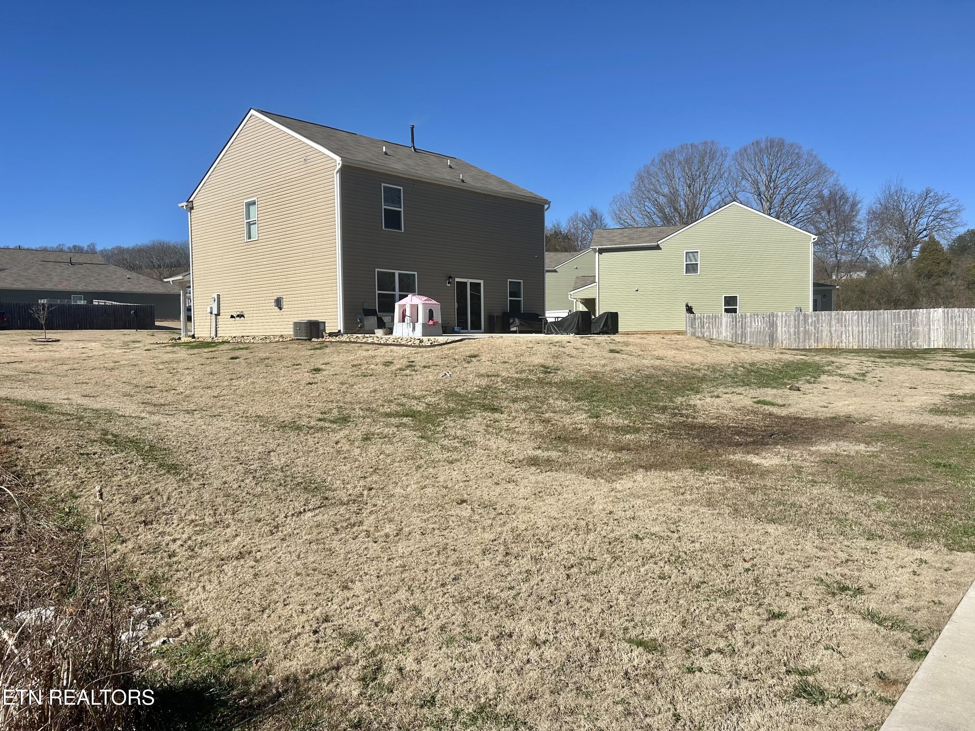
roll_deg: -0.9
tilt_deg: -1.4
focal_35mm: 26
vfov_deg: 53.1
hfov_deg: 67.3
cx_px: 488
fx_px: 732
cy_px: 366
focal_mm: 5.7
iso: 50
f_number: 1.5
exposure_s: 1/5319
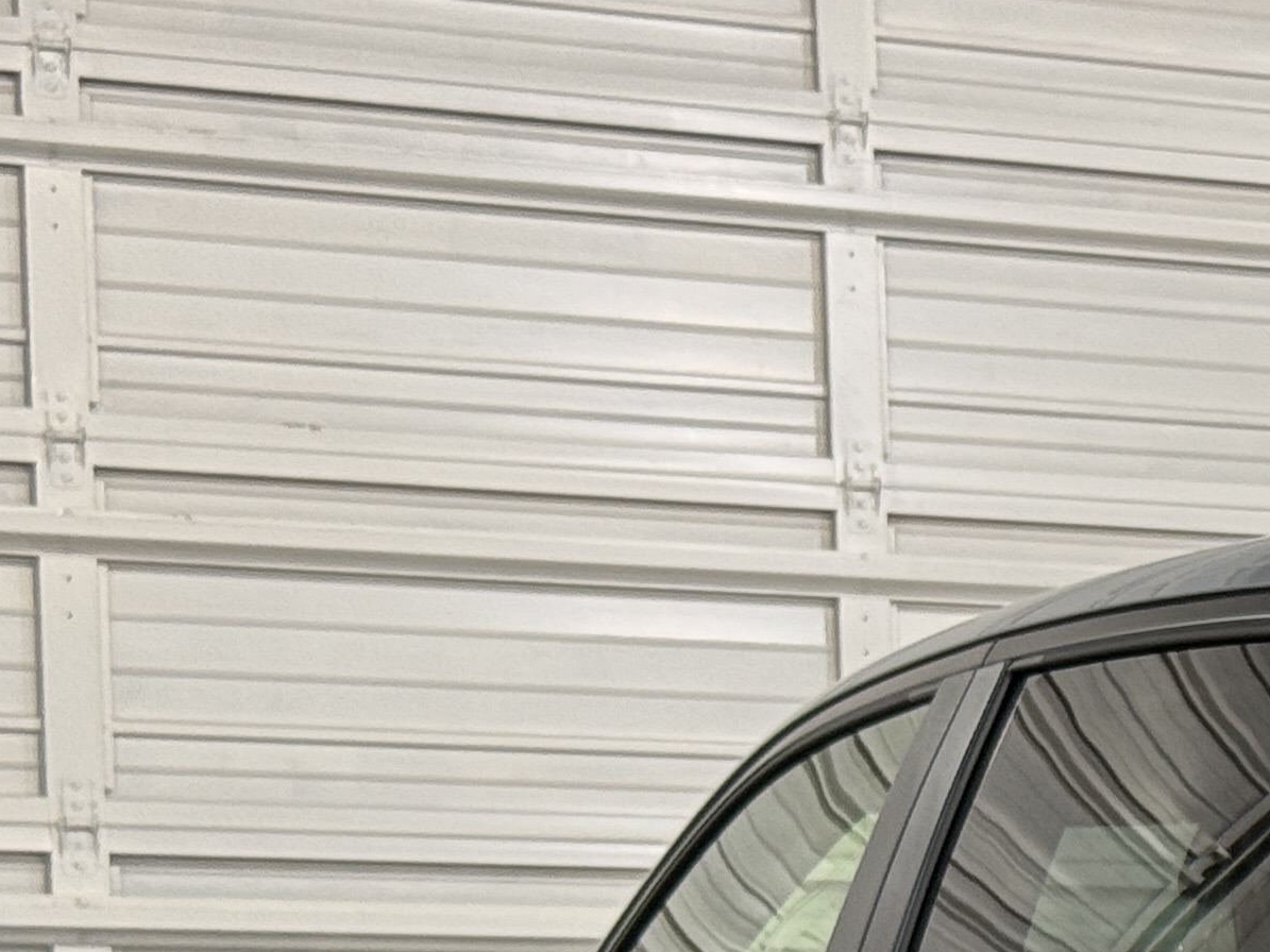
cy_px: 1408
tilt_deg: -0.1
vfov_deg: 8.9
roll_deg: +0.5
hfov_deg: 11.6
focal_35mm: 162
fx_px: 5943
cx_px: 1992
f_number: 1.78
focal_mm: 6.76
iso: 125
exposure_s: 1/60
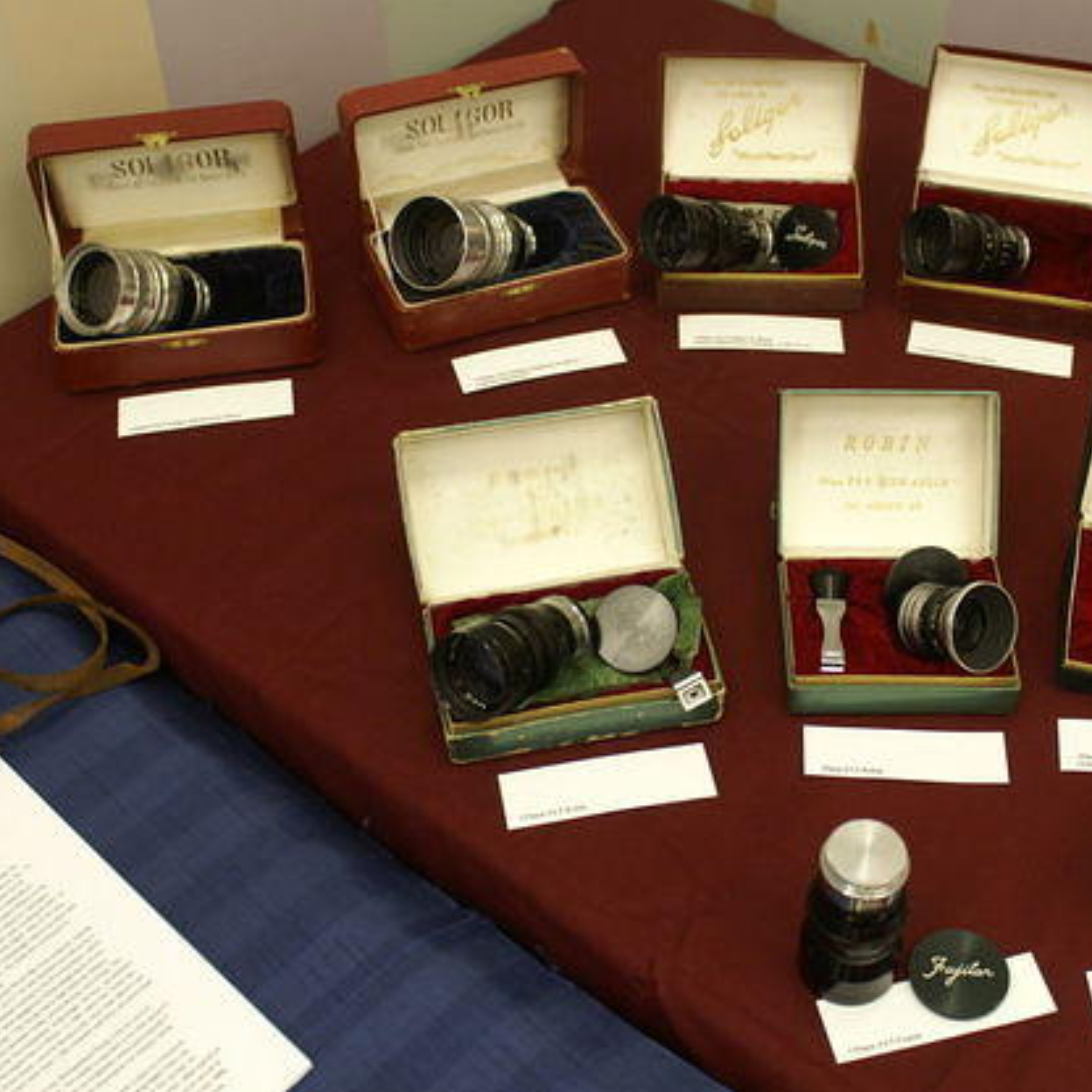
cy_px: 536
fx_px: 1677
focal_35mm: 47
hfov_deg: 35.8
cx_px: 704
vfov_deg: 36.1
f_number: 3.5
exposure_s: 1/50
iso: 400
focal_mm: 24
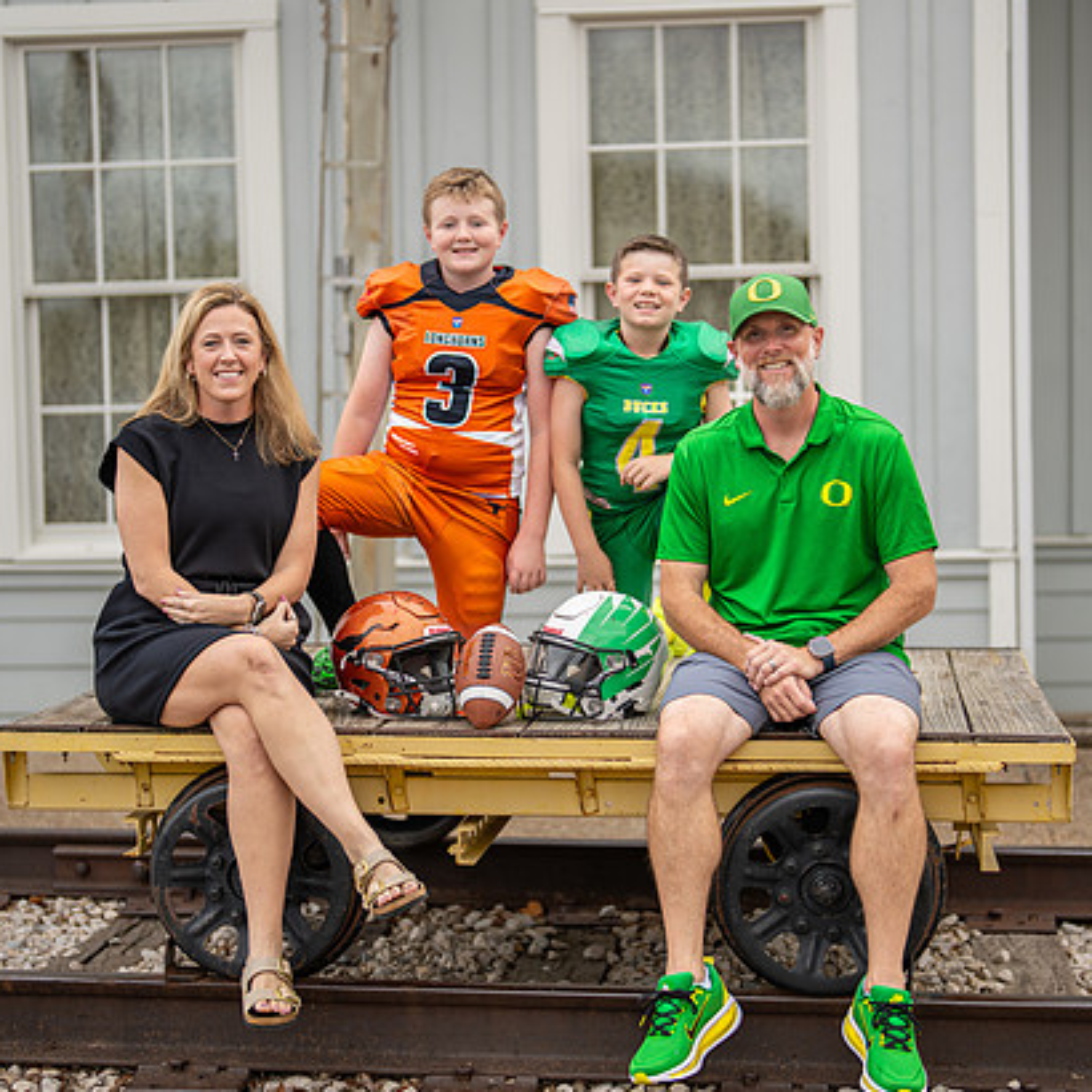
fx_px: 2391
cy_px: 532
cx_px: 584
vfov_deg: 25.7
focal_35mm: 67
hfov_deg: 25.7
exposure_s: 1/2000
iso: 100
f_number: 1.2
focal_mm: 50
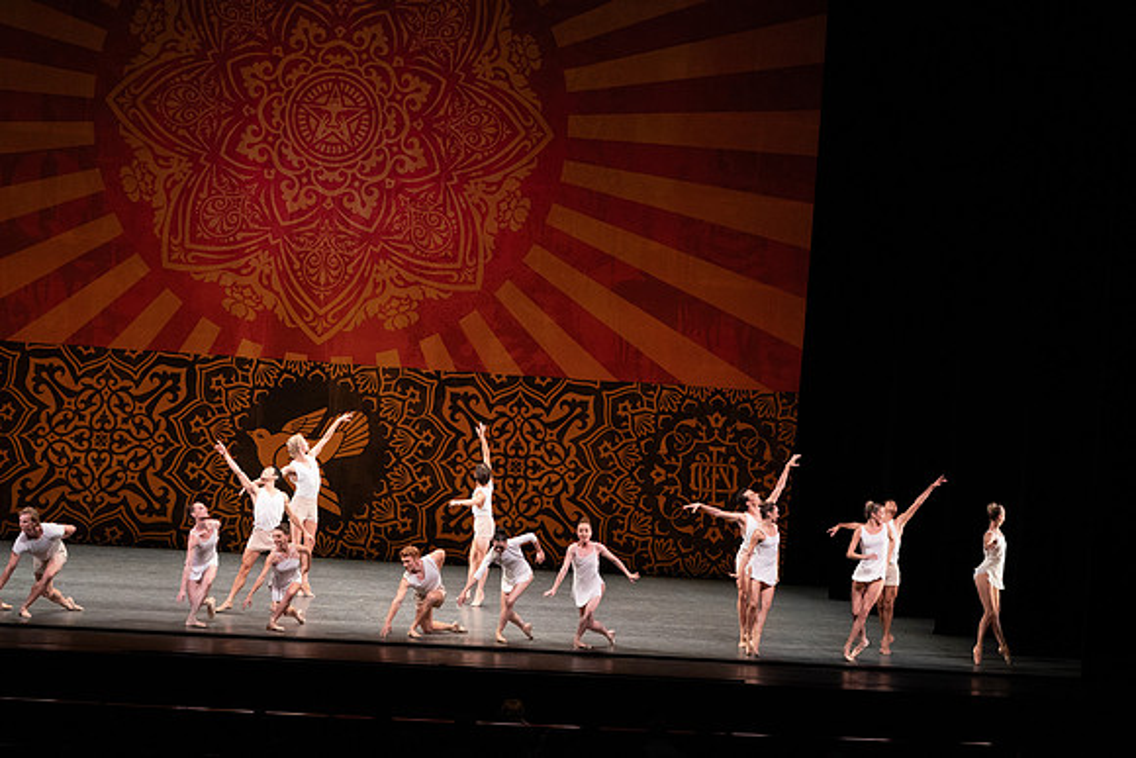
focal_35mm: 100
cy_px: 379
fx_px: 3156
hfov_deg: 20.4
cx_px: 568
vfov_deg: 13.7
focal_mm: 100
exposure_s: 1/400
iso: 6400
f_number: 8
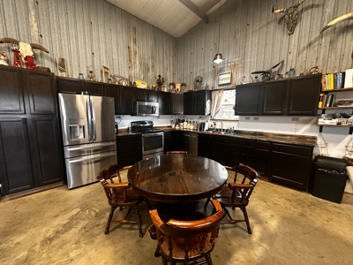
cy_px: 132
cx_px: 176
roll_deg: -0.4
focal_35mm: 14
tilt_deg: -7.1
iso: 400
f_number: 2.2
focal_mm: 2.22
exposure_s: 1/60
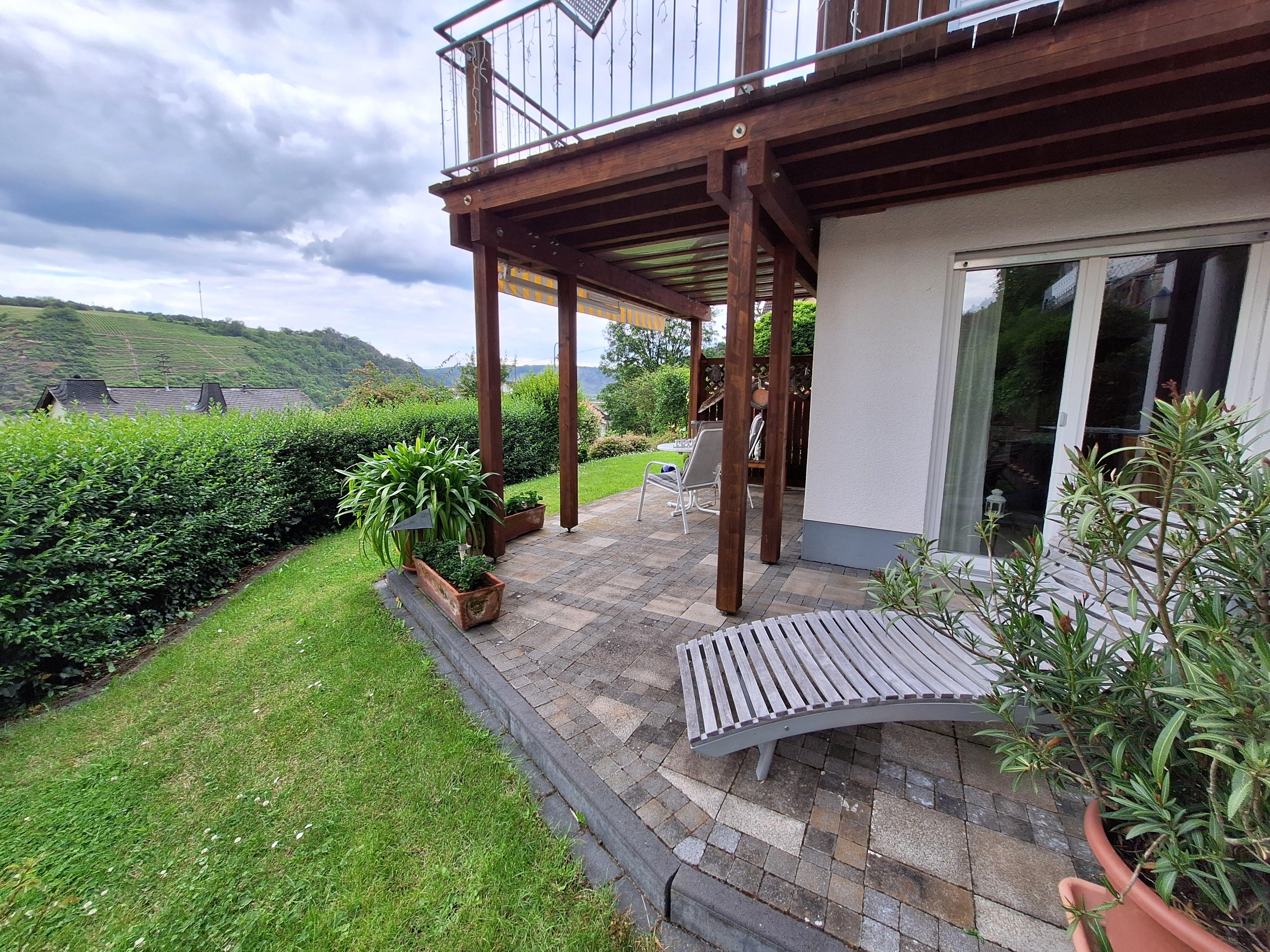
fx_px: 477
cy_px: 476
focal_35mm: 13
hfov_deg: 106.2
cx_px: 635
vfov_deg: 89.9
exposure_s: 1/439
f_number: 2.2
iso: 40
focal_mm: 1.74
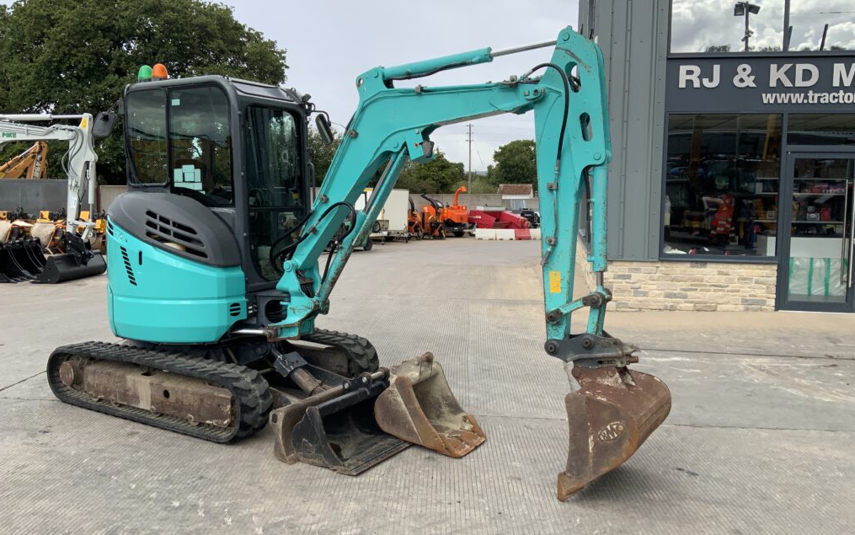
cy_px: 242
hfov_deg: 61.2
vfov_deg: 40.6
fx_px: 723
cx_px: 427
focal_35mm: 31
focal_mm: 3
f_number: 1.8
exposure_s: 1/997
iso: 16
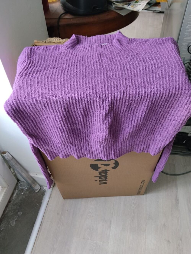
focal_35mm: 29
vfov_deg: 61.7
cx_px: 96
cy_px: 127
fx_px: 213
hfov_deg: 48.2
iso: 100
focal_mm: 3.96
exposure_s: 1/33.3
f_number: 1.8
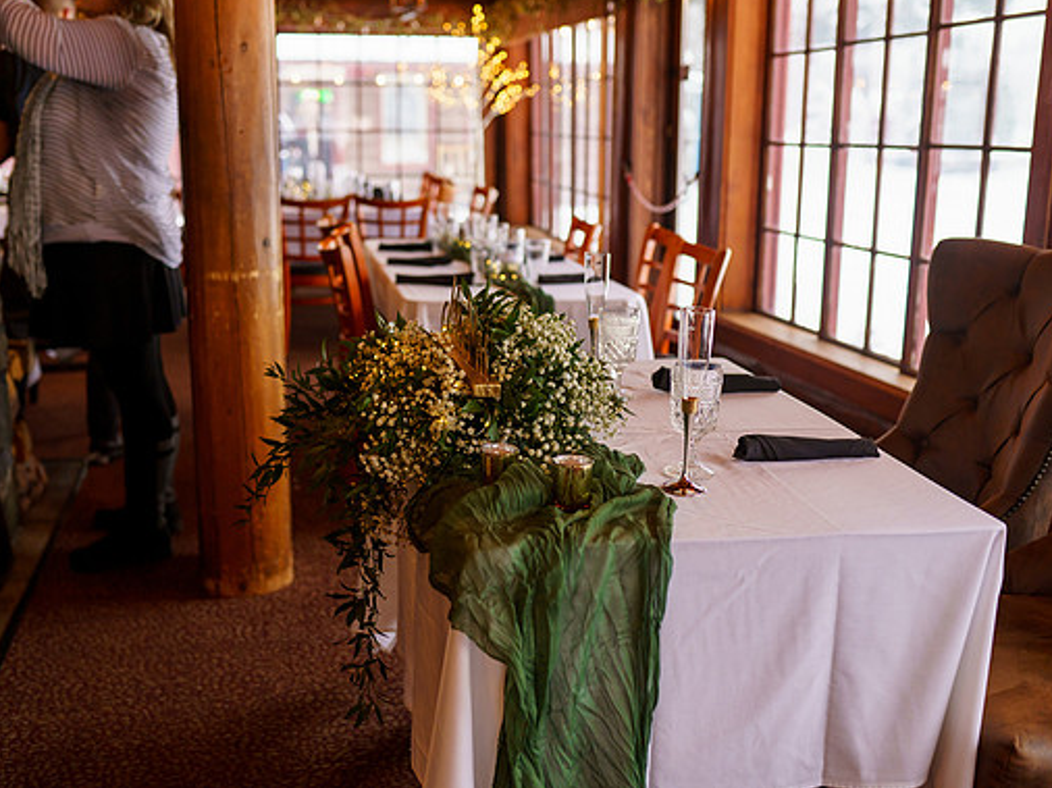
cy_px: 390
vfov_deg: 36.8
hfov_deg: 47.9
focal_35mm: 39
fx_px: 1185
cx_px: 499
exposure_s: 1/200
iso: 400
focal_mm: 35
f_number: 2
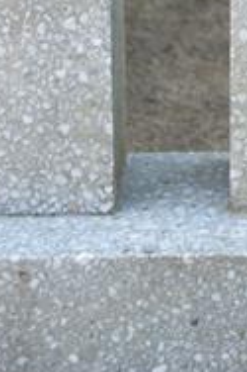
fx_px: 3268
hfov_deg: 4.2
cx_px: 575
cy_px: 22
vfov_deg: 6.5
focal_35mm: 317
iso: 320
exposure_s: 1/125
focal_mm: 62
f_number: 5.6
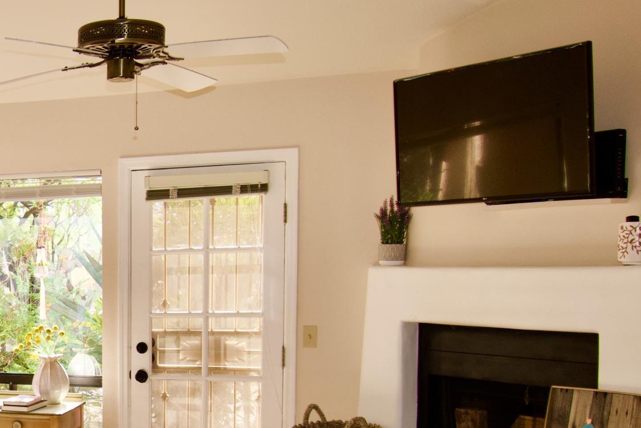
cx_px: -79
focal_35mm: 64
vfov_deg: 20.8
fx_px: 1139
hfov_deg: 28.3
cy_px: 387
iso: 200
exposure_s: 1/80
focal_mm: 16
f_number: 5.3
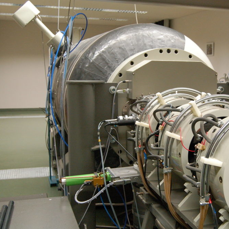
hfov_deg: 32.8
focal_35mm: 51
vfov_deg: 33.4
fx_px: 382
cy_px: 112
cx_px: 170
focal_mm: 26
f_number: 6.3
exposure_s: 1/50
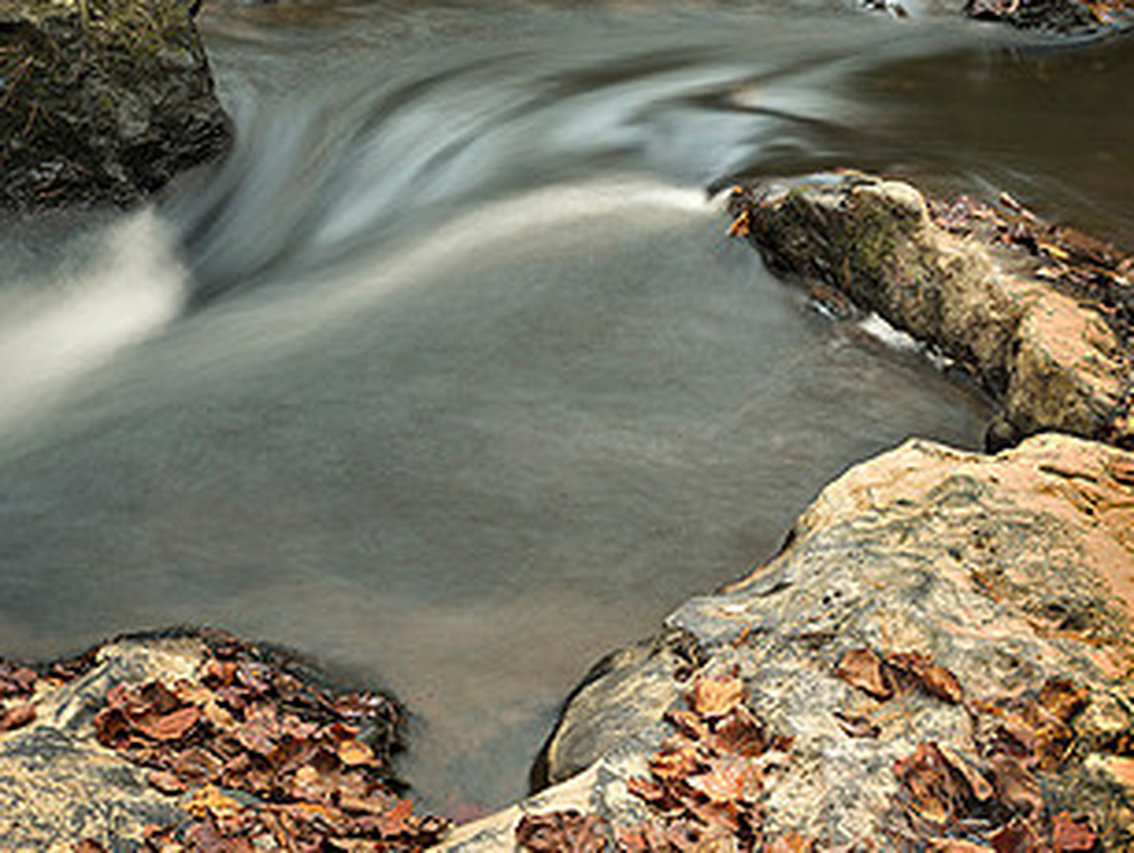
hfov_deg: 35.4
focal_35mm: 51
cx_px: 126
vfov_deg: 28.5
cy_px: 321
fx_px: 1672
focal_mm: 28
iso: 80
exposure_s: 5
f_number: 10
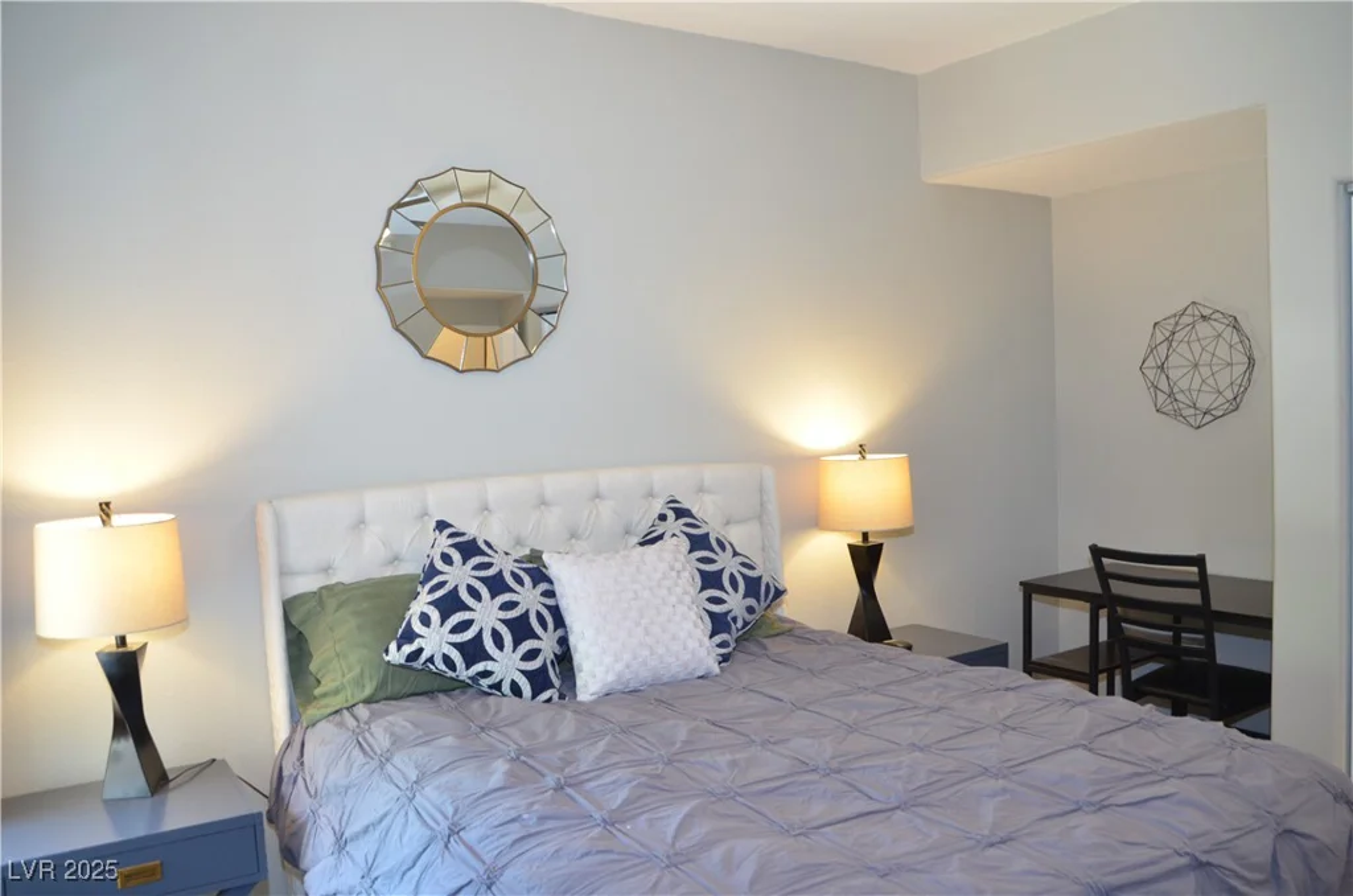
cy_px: 448
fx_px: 1125
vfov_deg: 43.4
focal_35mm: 30
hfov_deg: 62.0
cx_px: 676
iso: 800
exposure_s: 1/40
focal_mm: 20
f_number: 3.5
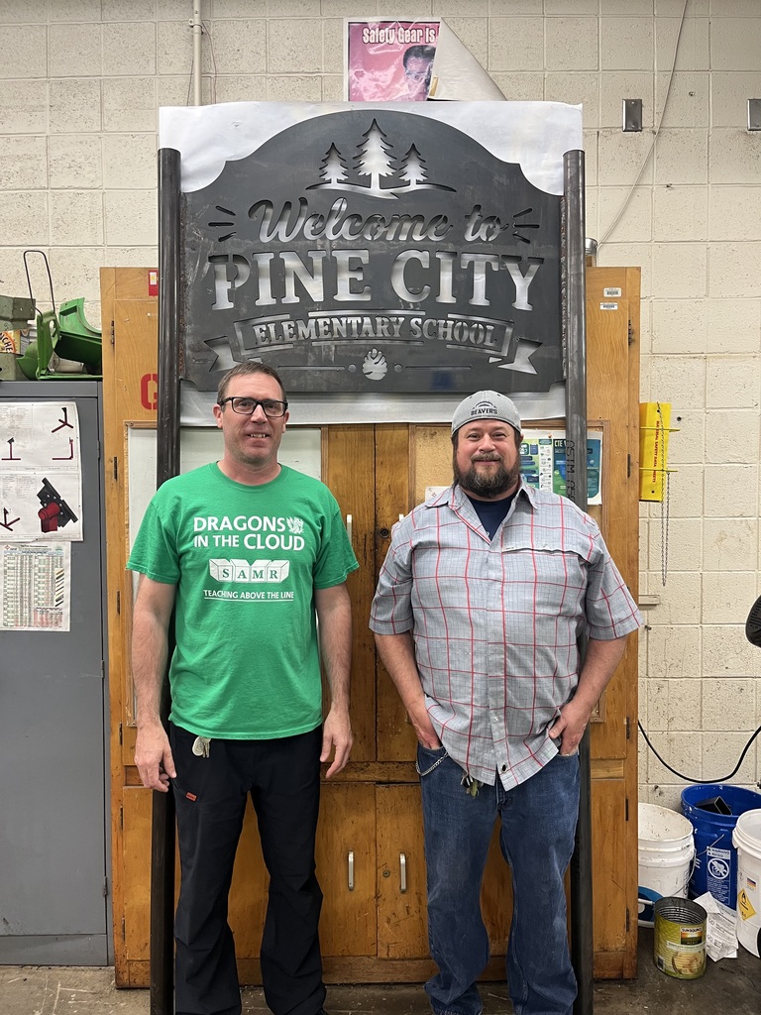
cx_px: 380
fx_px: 762
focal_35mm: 26
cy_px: 508
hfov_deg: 53.1
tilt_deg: -3.1
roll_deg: +0.4
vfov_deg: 67.3
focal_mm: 5.1
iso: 100
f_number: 1.6
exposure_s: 1/60
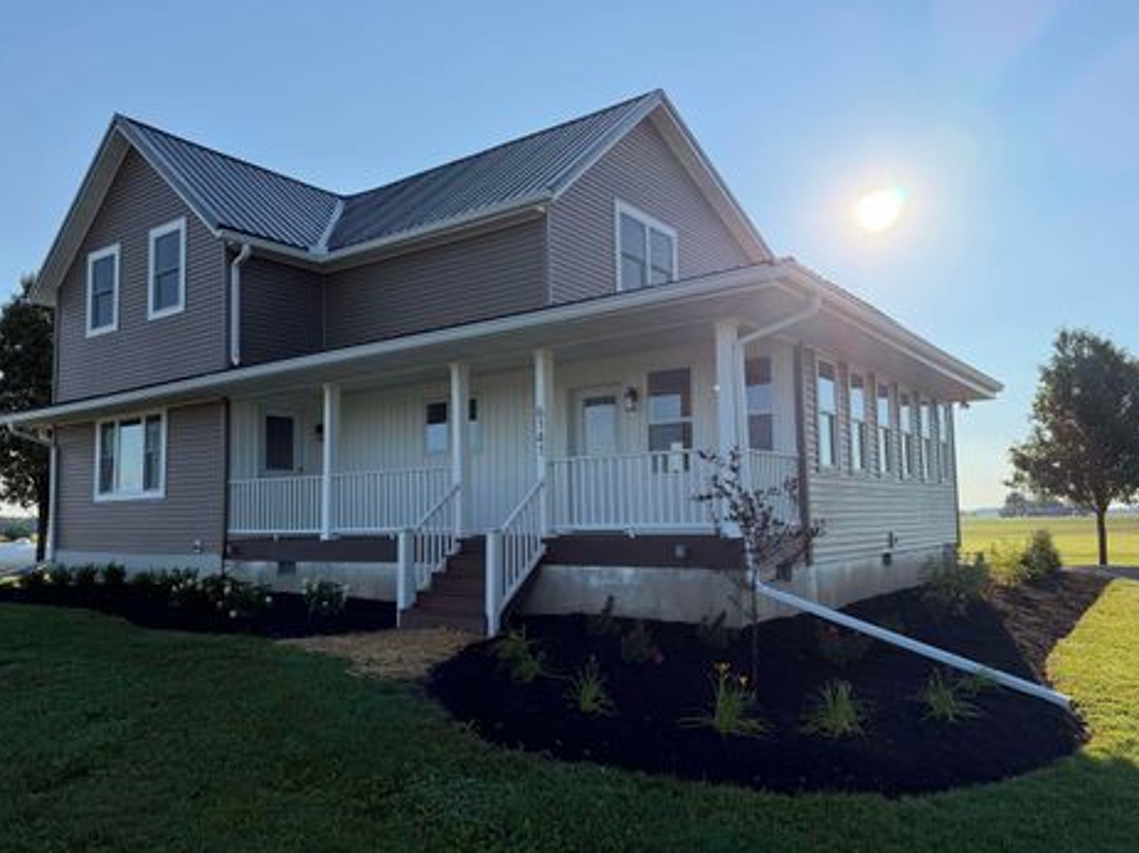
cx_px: 567
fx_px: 855
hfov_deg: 67.3
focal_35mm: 26
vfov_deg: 53.0
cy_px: 452
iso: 100
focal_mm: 6.76
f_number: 1.78
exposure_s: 1/4975
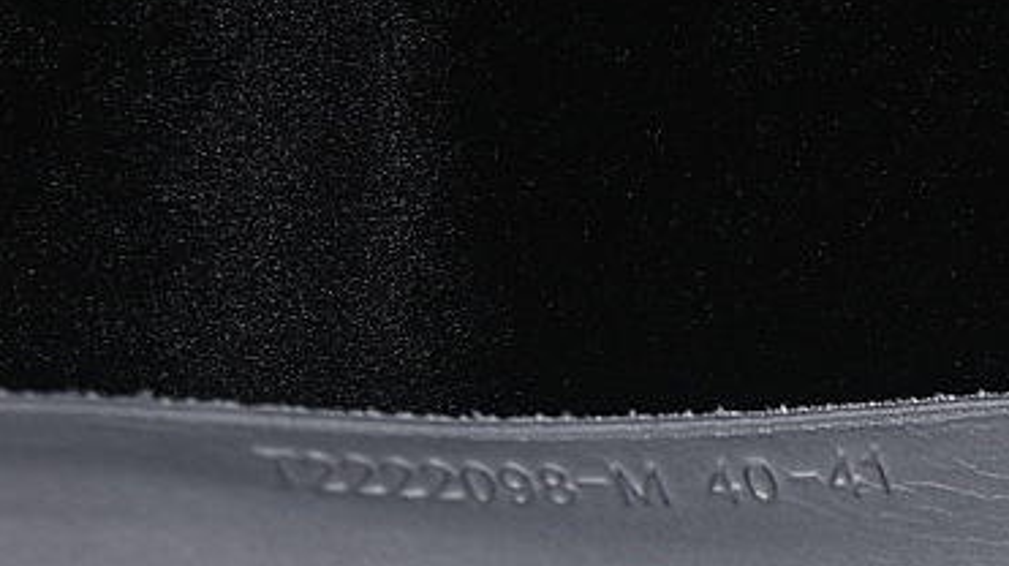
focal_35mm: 229
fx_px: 6122
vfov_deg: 5.2
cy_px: 939
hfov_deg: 9.3
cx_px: 1267
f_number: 7.1
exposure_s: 1/80
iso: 160
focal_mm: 50
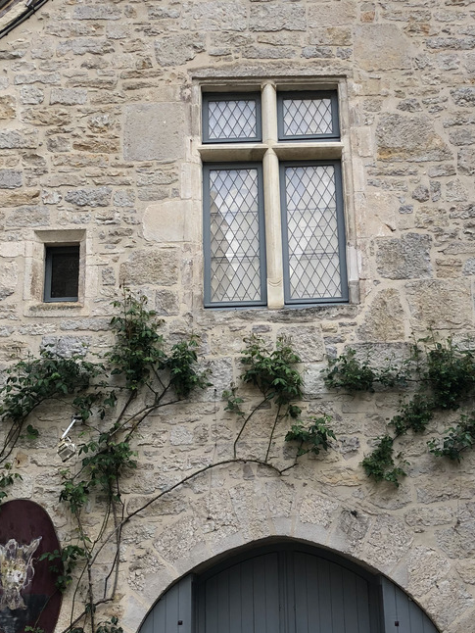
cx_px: 263
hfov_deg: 28.0
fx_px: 951
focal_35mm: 52
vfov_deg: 36.8
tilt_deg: +18.9
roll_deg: +1.6
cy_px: 306
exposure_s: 1/246
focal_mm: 4
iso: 20
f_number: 1.8
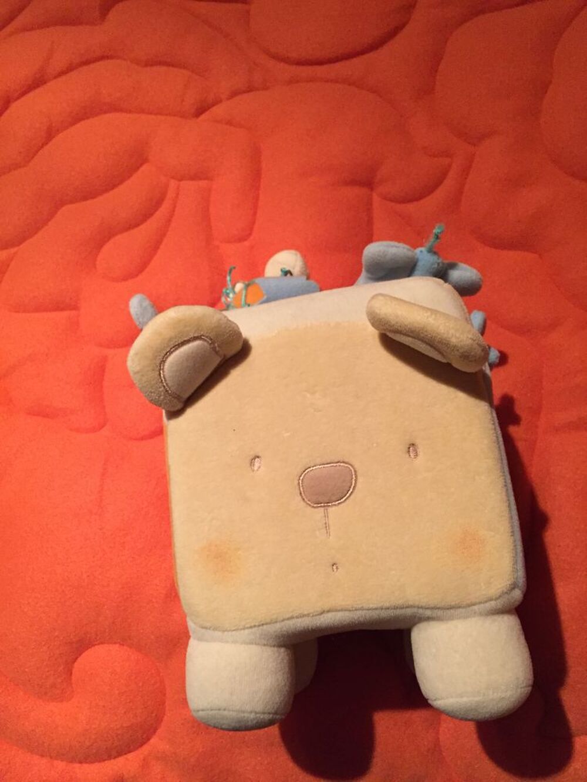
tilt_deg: -74.9
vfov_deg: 61.7
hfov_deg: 48.2
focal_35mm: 29
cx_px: 294
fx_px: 656
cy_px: 391
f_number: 2.2
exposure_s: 1/17
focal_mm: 4.15
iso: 250
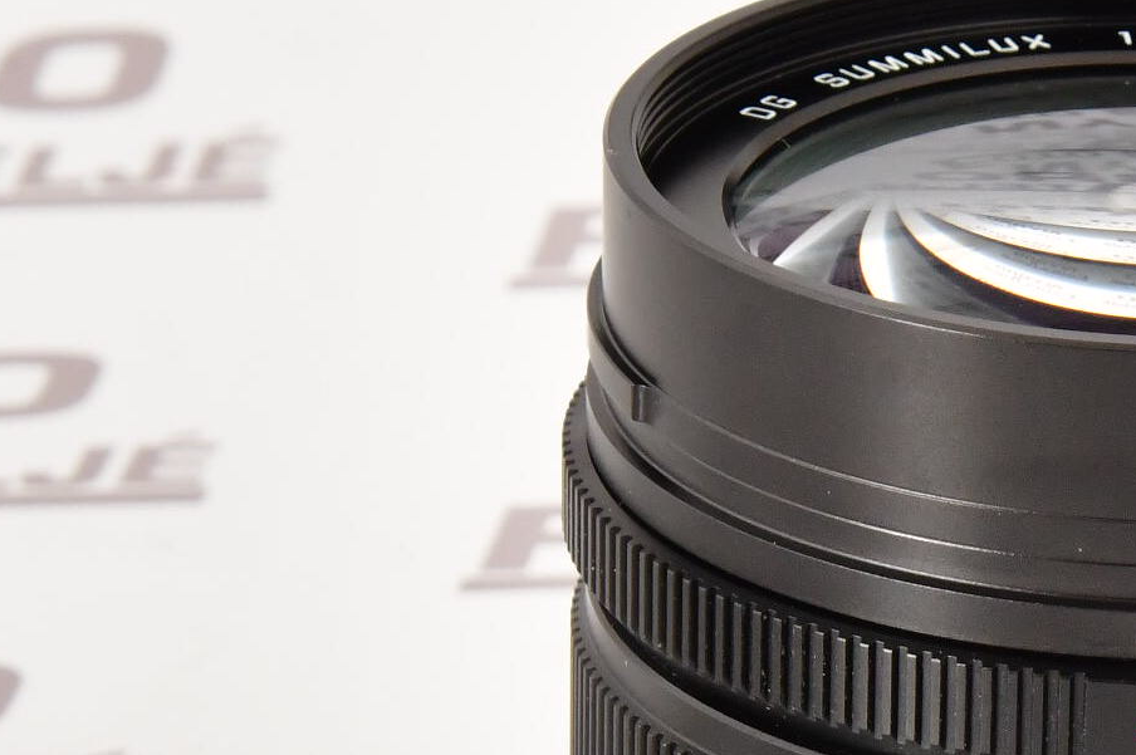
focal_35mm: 187
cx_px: 1234
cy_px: 682
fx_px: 5895
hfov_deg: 10.9
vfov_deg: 7.3
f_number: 13
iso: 1600
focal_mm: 66
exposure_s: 1/250
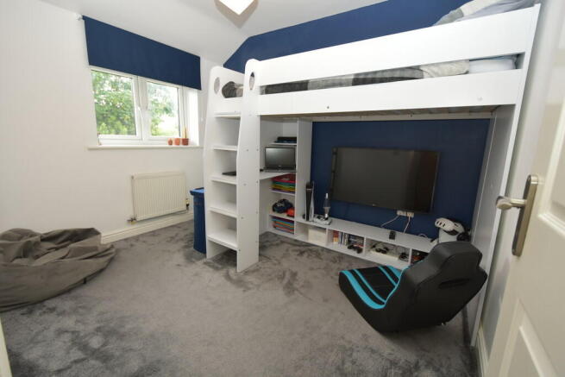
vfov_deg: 77.4
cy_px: 188
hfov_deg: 100.4
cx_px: 282
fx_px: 235
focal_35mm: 15
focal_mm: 10
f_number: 4
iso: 640
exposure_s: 1/60
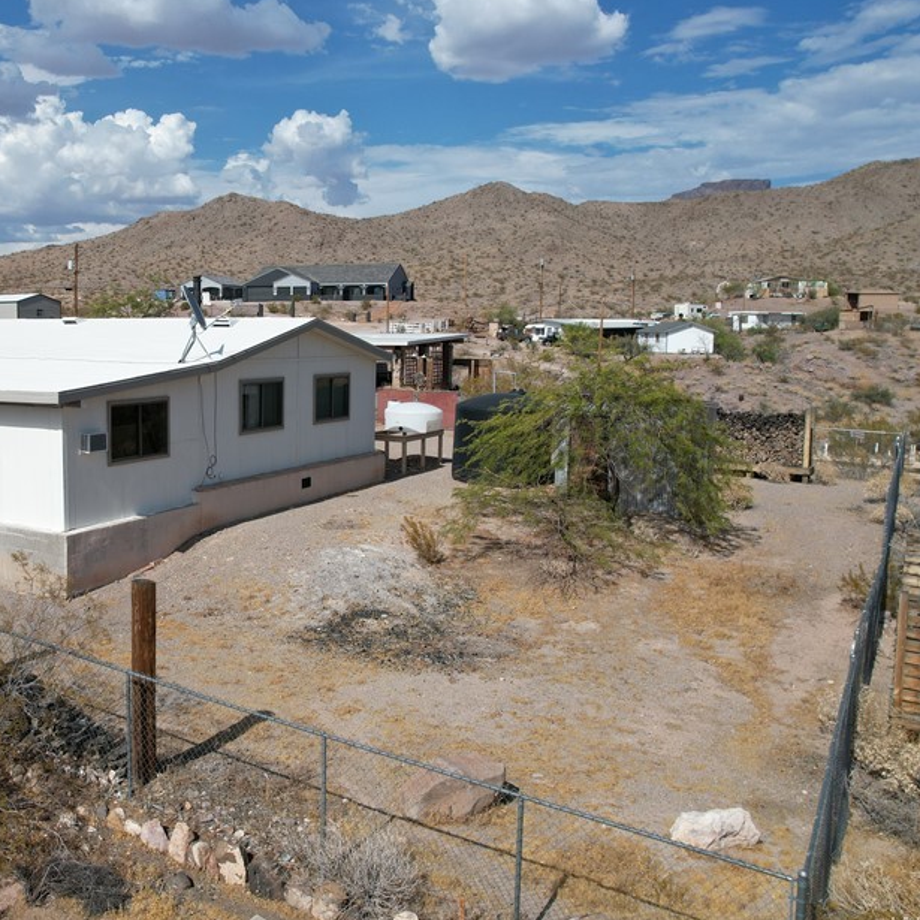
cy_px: 411
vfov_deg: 49.7
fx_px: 992
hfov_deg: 47.8
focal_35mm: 33
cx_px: 226
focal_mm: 8.38
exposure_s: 1/4000
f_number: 2.8
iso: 110
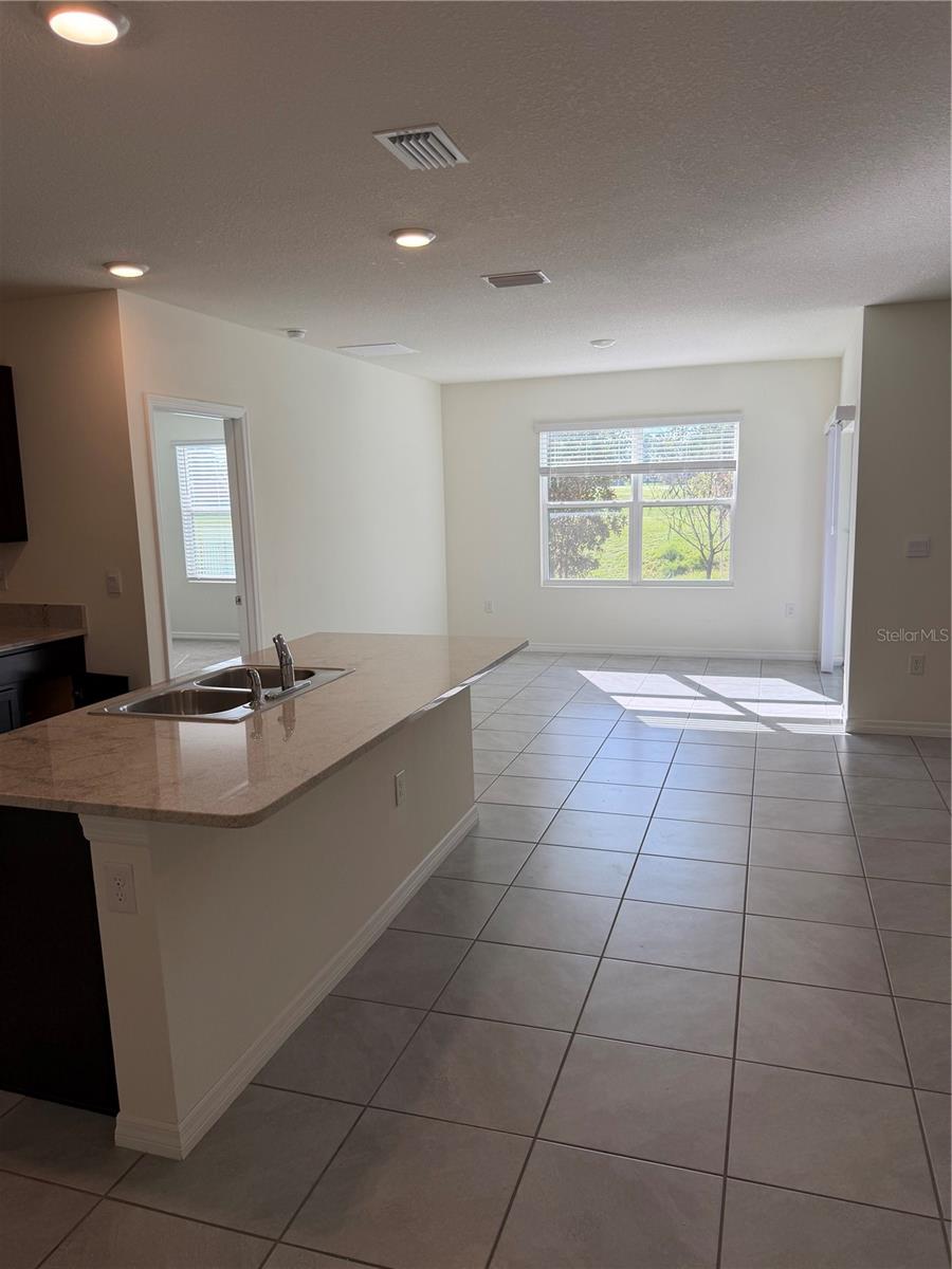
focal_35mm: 24
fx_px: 880
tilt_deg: -7.8
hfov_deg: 56.8
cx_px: 476
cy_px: 634
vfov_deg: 71.6
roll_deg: +1.5
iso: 100
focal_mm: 6.76
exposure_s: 1/467
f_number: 1.78
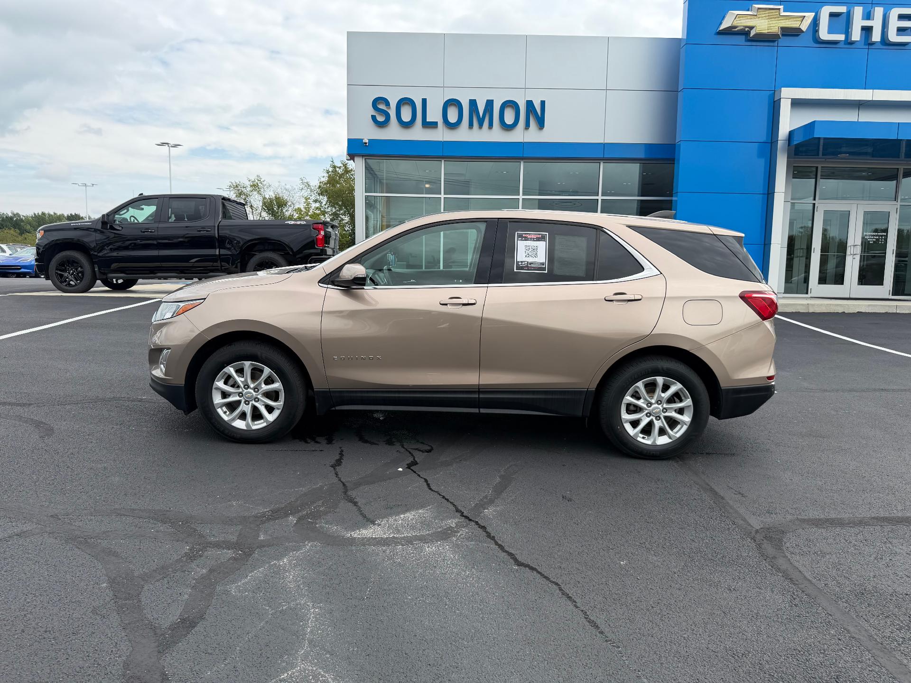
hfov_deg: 71.6
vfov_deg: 56.8
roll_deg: +0.1
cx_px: 456
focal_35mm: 24
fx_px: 632
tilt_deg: -4.7
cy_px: 342
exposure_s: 1/3021
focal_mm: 6.76
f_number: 1.78
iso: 100
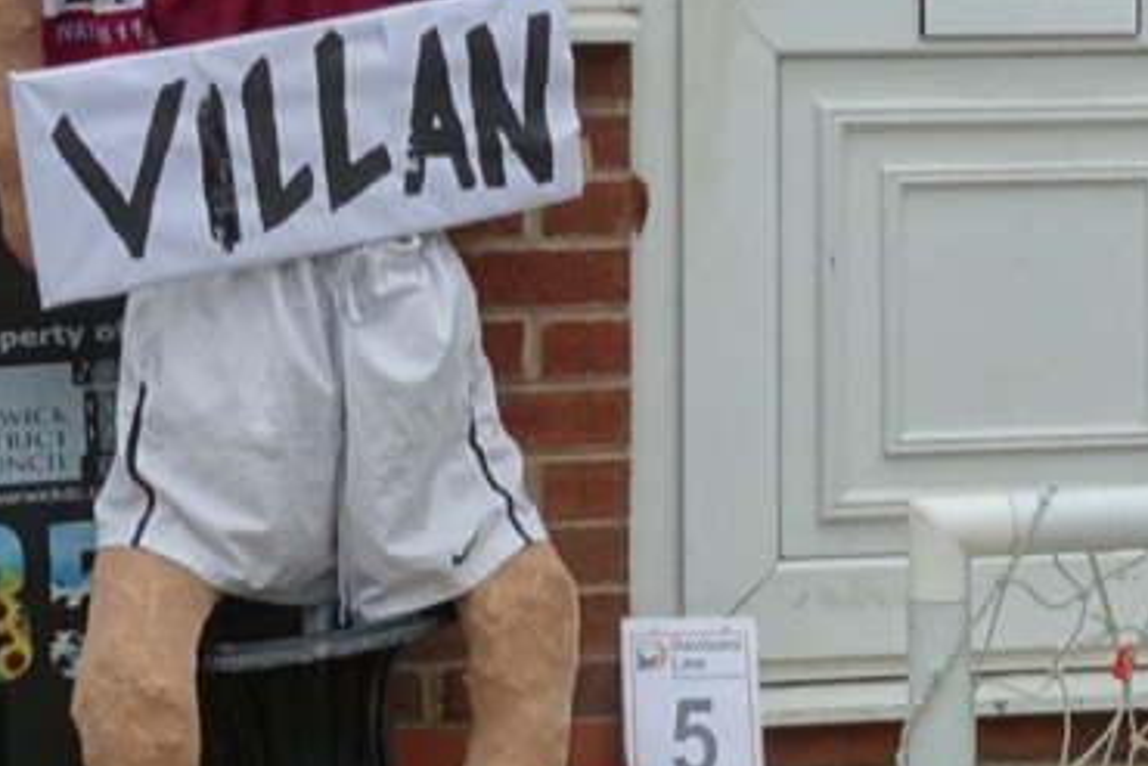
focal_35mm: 155
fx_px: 4944
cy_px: 67
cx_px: 1269
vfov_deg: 8.8
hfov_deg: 13.0
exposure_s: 1/125
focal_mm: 15.17
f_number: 9
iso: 400
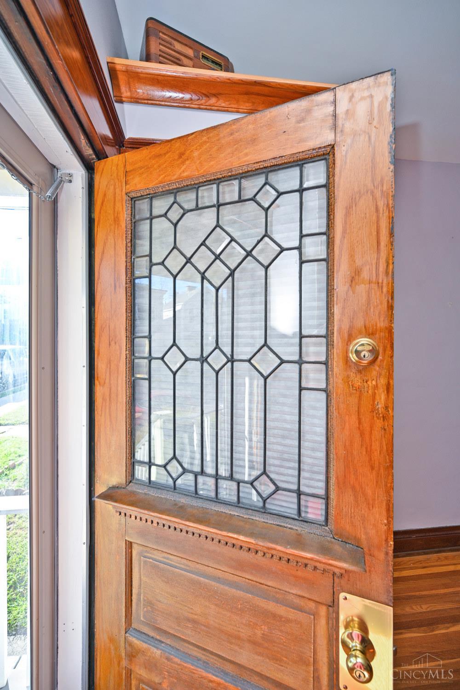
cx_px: 230
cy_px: 345
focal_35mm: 14
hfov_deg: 81.2
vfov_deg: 104.3
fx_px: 268
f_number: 5
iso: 200
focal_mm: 14
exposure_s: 1/100
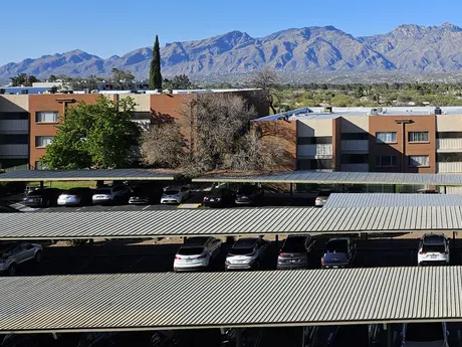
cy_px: 55
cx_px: 451
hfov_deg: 36.1
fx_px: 641
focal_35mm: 48
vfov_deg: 29.4
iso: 25
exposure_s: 1/2094
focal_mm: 5.4
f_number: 1.8
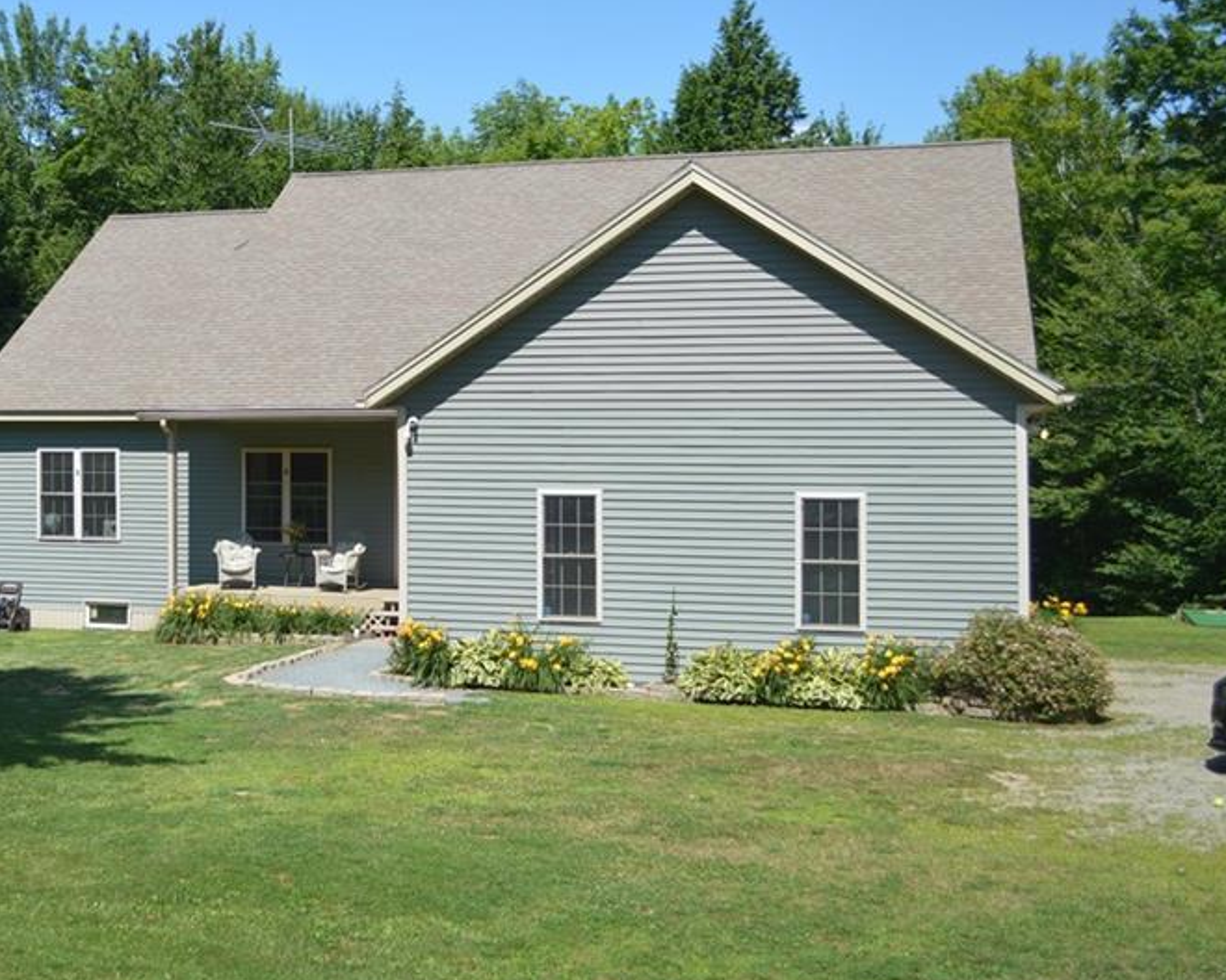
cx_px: 293
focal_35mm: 48
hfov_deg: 37.7
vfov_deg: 31.4
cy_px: 416
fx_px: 1742
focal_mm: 22
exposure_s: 1/800
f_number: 3.8
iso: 100
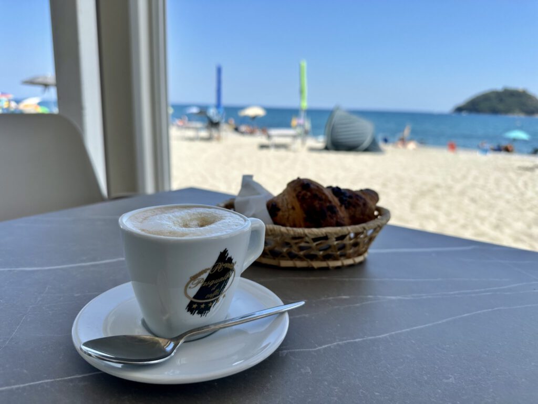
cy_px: 202
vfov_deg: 56.8
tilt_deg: -14.4
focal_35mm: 24
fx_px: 373
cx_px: 269
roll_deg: -2.1
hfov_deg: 71.6
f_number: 1.78
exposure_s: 1/4016
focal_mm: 6.86
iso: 80
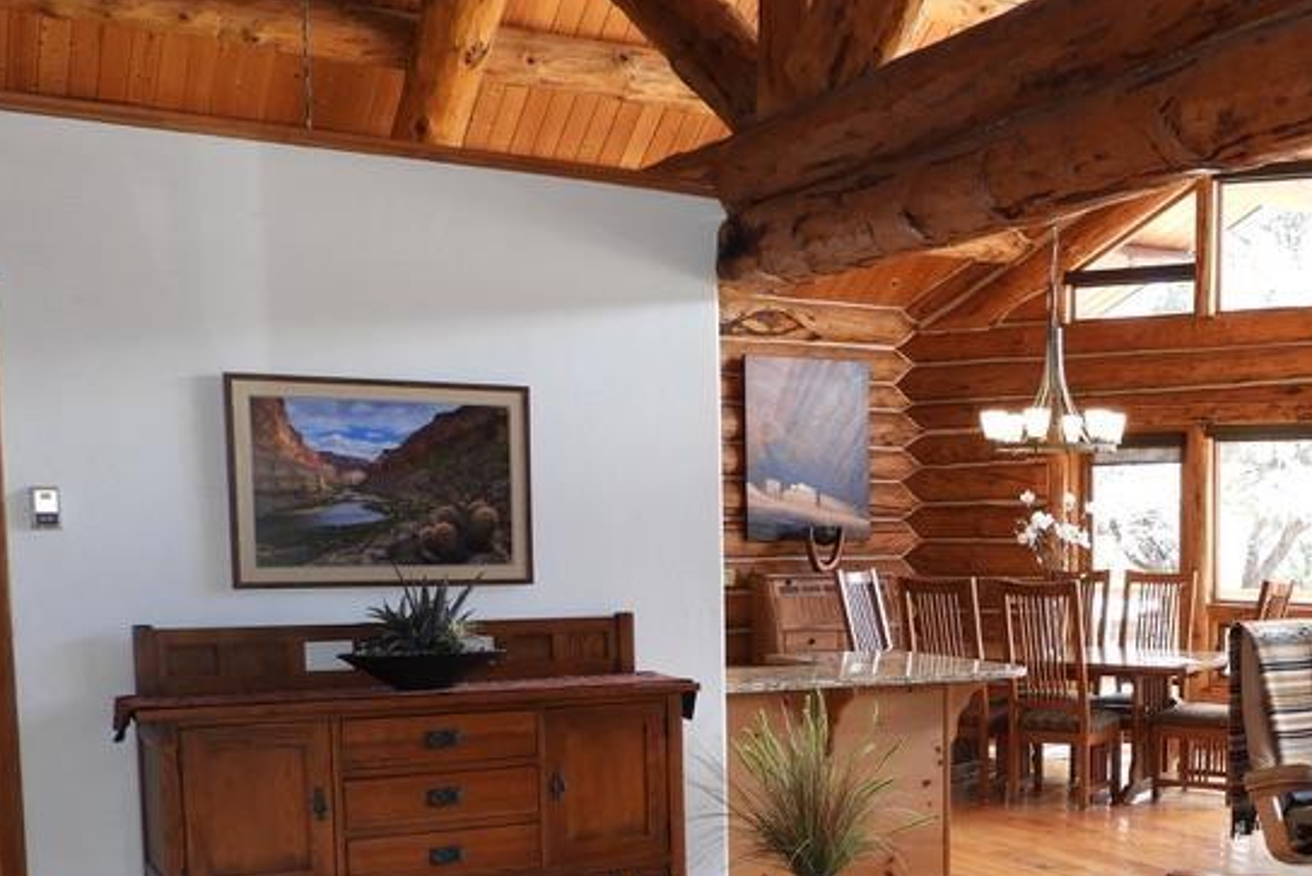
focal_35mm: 47
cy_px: 714
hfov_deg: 40.1
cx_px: 1066
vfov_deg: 28.0
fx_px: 1713
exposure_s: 1/20
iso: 100
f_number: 3.3
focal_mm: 4.3
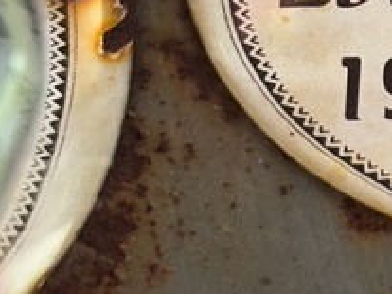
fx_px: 2184
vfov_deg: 7.6
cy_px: -55
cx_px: 698
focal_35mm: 193
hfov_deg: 9.7
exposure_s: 1/306
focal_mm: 4.71
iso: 50
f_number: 1.7
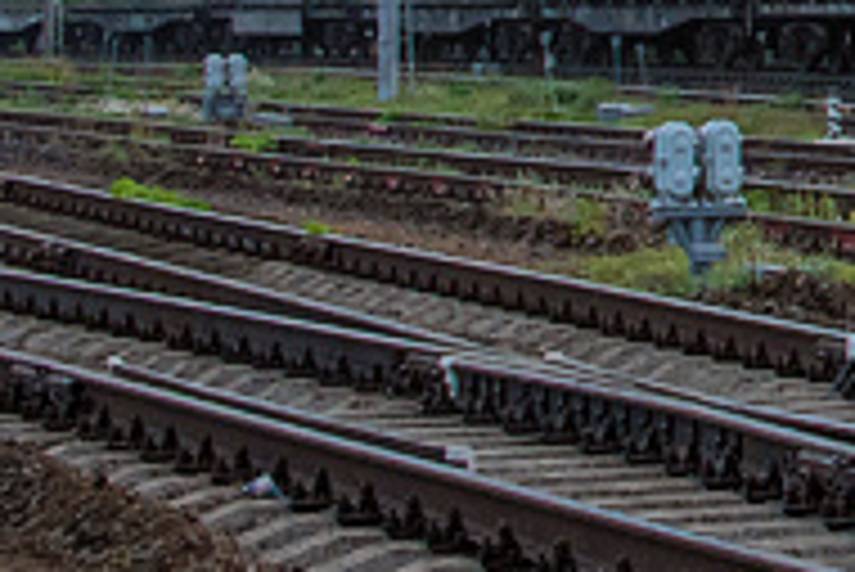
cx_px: 1908
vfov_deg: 6.9
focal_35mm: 189
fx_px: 4492
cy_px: -707
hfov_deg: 9.8
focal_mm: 28
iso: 400
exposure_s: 1/400
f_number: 7.1
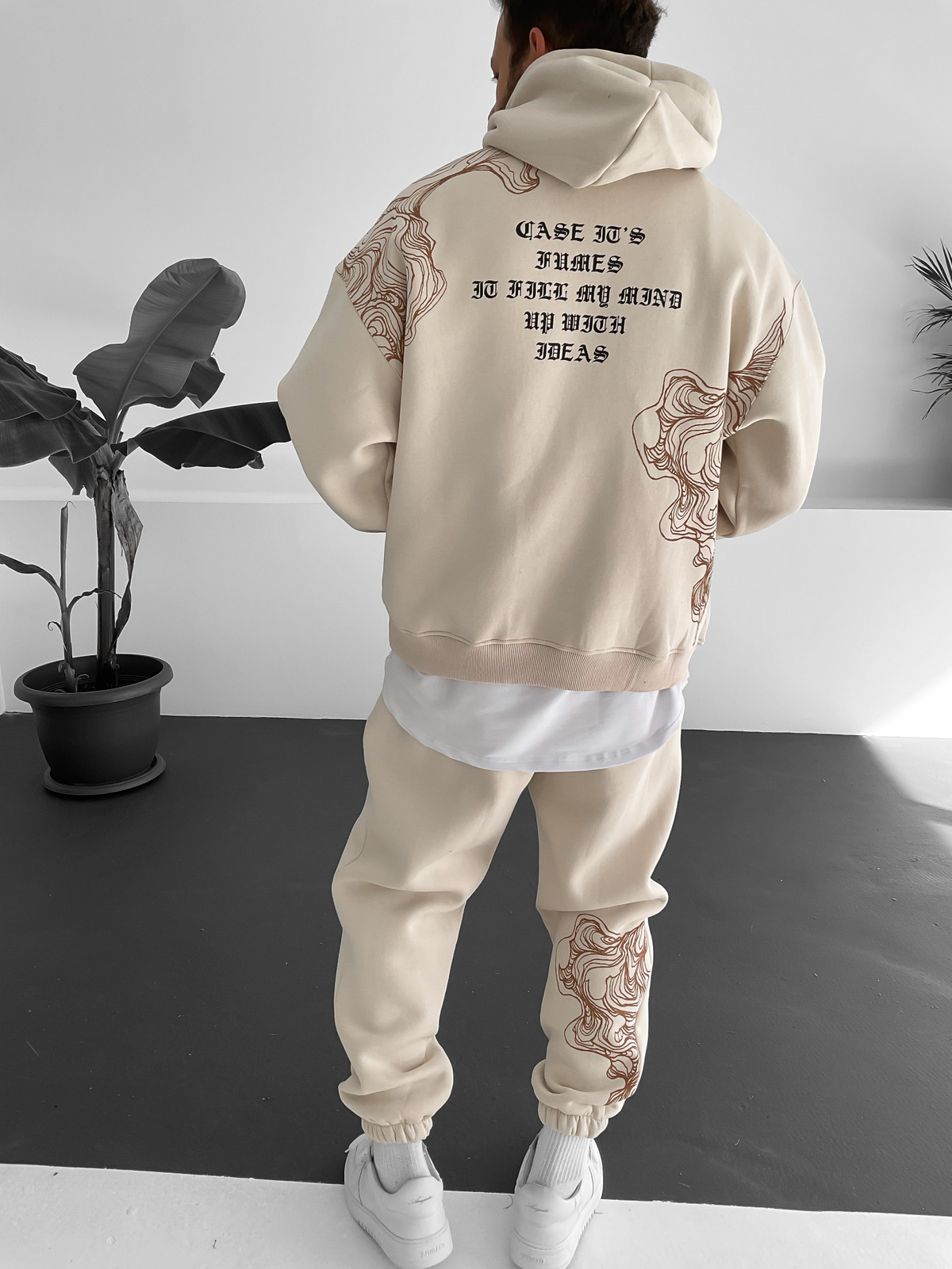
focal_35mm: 29
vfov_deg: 61.7
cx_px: 476
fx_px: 1063
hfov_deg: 48.2
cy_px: 634
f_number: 1.8
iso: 16
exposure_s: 1/270
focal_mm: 3
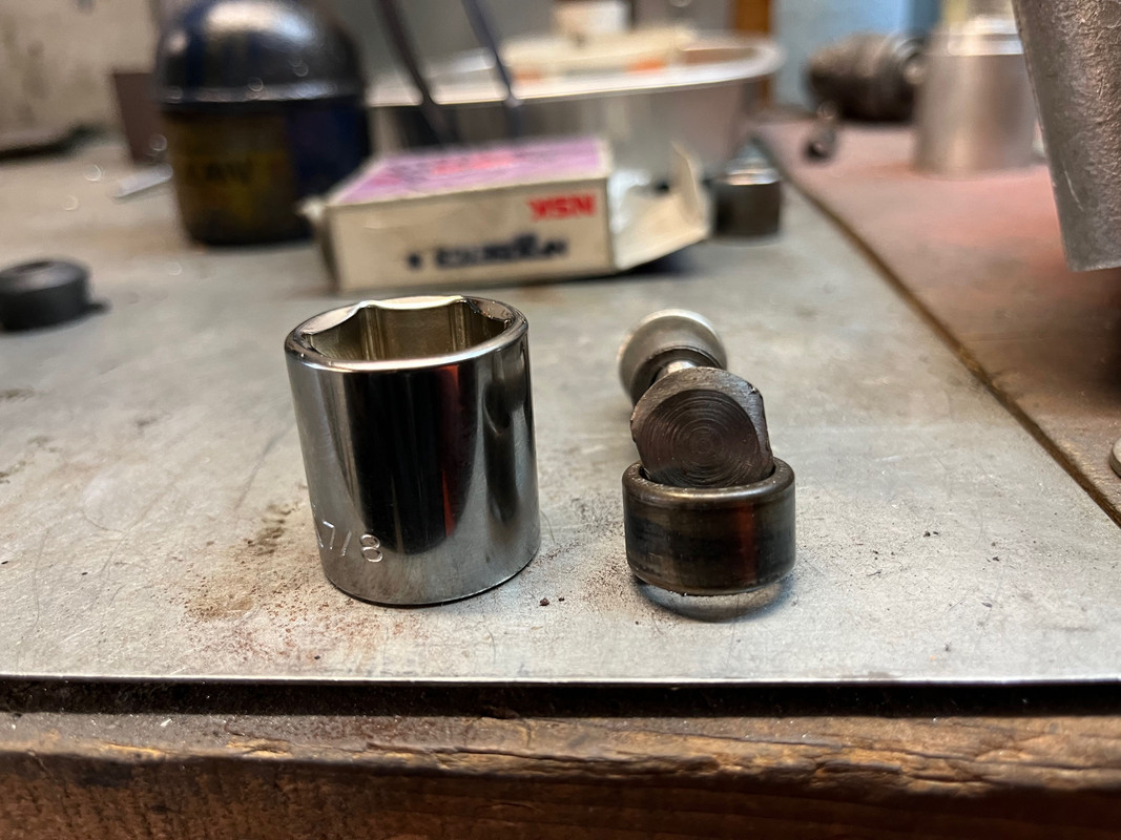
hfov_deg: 67.3
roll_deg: +3.5
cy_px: 420
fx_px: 842
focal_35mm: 26
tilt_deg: -25.6
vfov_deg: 53.1
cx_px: 560
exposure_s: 1/60
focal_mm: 5.1
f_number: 1.6
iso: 200
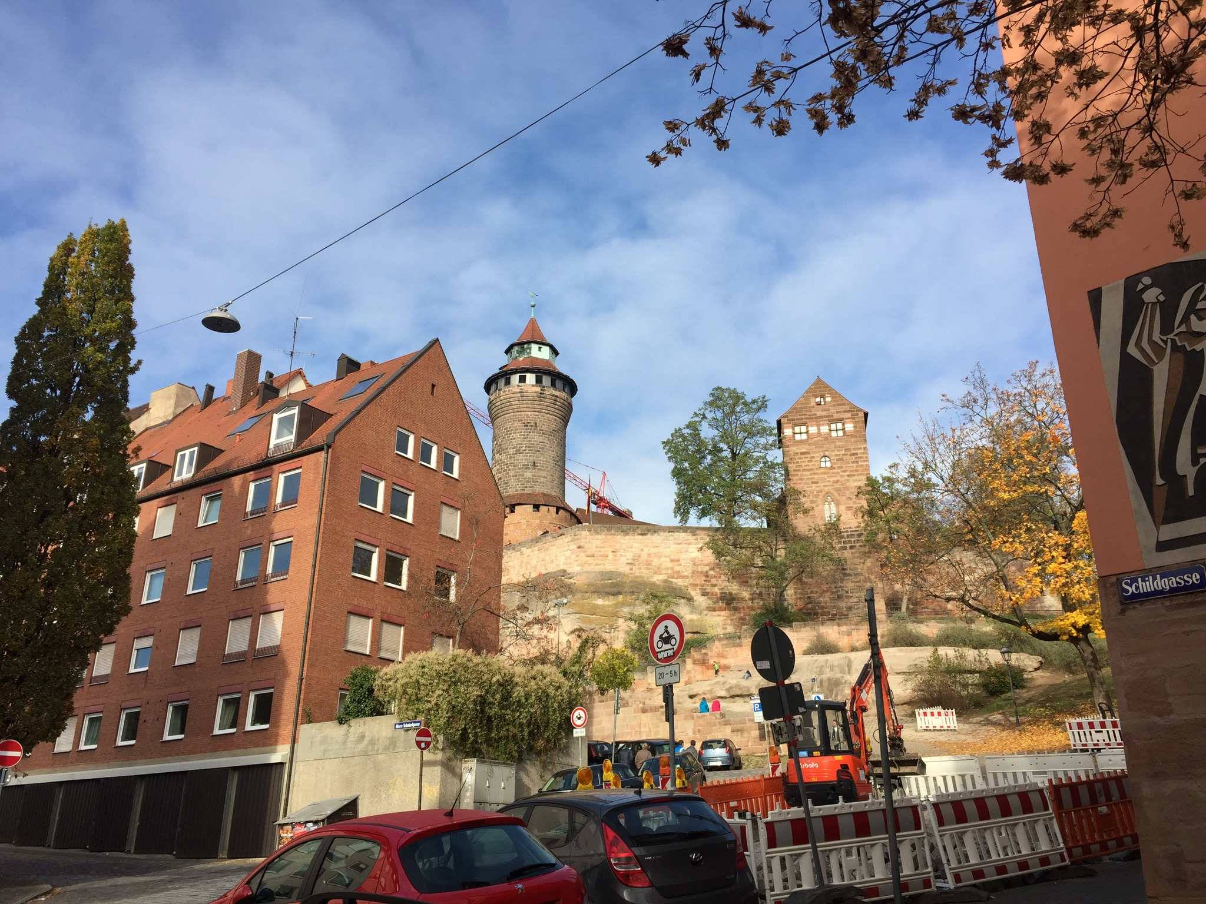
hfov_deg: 61.7
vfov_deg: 48.2
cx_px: 603
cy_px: 452
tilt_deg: +21.0
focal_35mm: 29
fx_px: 1010
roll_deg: +0.0
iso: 32
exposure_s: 1/1319
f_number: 2.2
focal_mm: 4.15
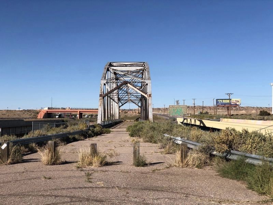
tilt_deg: +2.3
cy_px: 102
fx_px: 410
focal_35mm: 52
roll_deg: +1.2
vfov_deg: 28.0
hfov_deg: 36.8
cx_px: 136
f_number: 2.4
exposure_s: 1/1675
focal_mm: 6
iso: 16
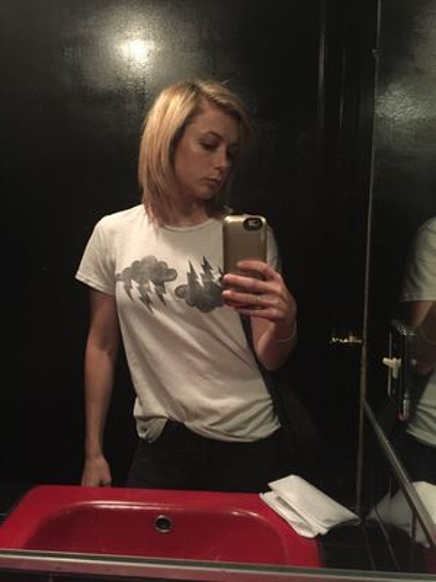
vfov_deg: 61.7
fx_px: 487
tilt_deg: -9.0
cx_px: 218
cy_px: 291
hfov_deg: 48.2
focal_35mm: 29
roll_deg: -0.4
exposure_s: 1/15
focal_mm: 4.15
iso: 500
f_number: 2.2
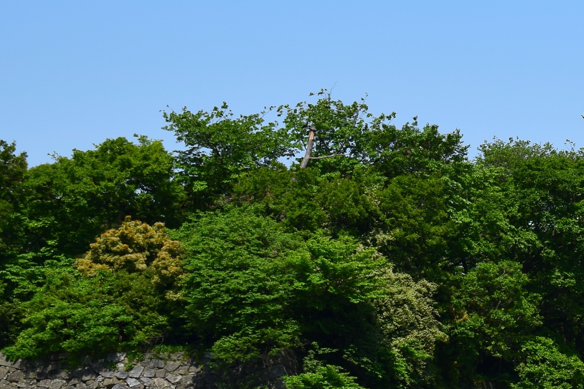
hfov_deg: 12.4
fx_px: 2579
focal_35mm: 159
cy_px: 81
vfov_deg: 8.6
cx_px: 805
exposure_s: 1/400
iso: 100
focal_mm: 34
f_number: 7.1
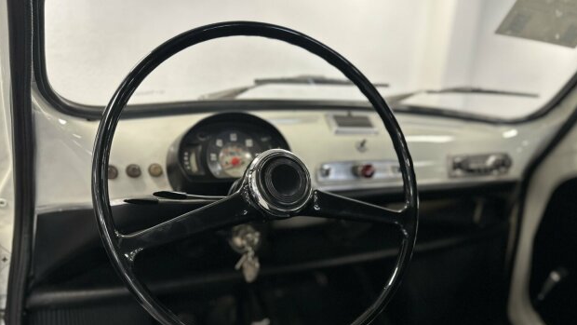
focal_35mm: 27
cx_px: 292
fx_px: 413
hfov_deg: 69.8
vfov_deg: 42.5
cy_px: 209
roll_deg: -4.4
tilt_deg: -16.7
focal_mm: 6.86
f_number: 1.78
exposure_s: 1/60
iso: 250
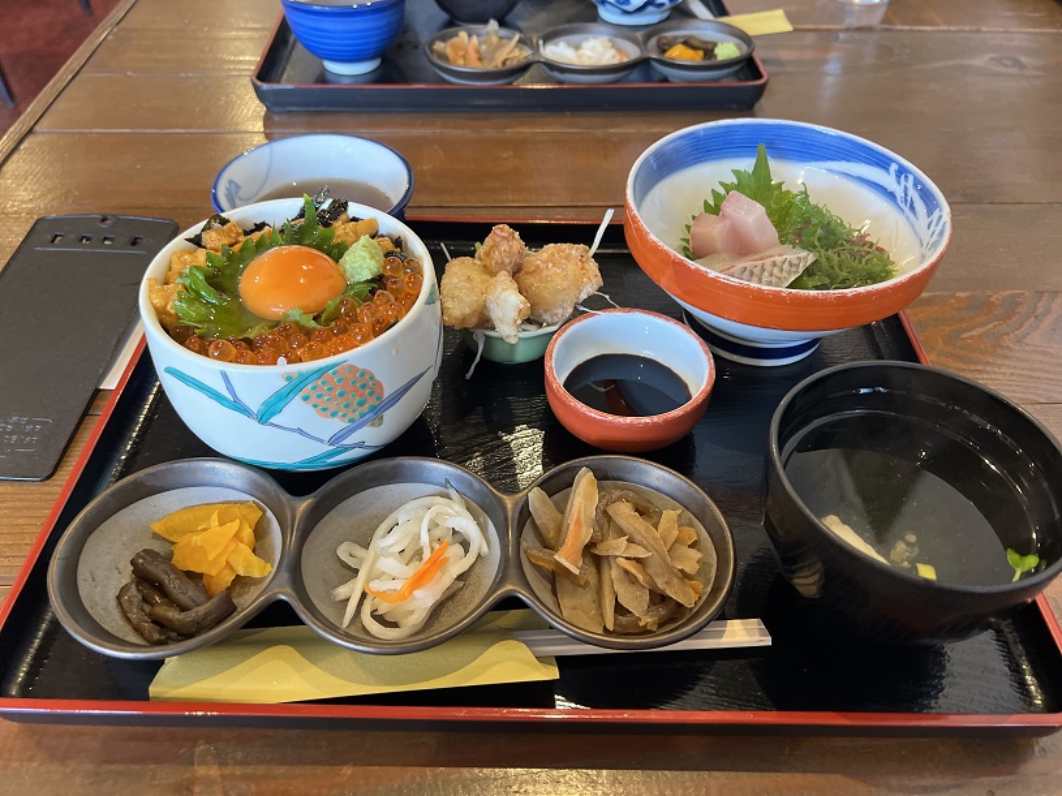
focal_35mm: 26
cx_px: 531
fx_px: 798
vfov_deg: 53.1
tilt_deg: -45.7
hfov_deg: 67.3
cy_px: 398
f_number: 1.5
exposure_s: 1/60
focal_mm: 5.7
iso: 400
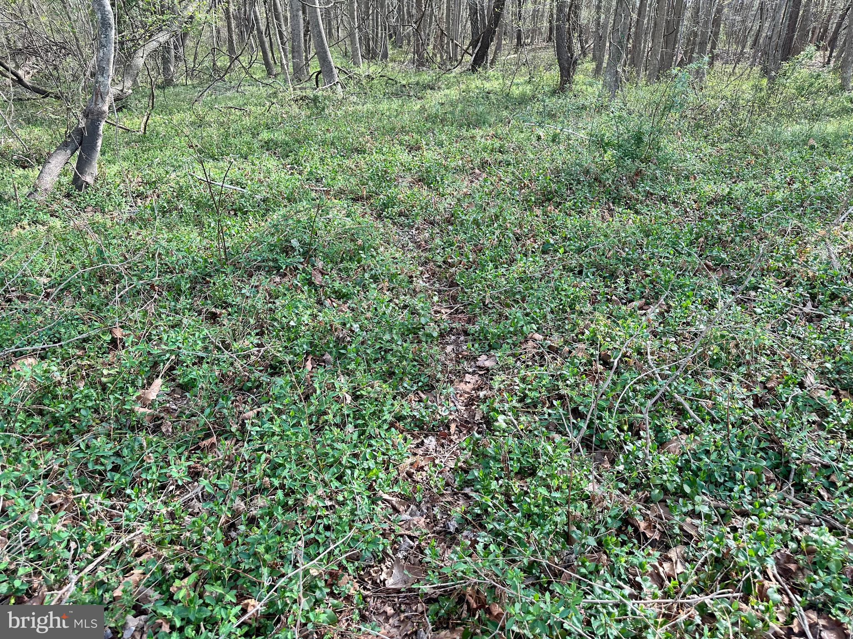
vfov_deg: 56.8
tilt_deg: -26.0
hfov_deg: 71.6
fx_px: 591
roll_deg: -1.9
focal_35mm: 24
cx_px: 426
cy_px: 320
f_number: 1.78
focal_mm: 6.86
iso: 80
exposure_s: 1/486
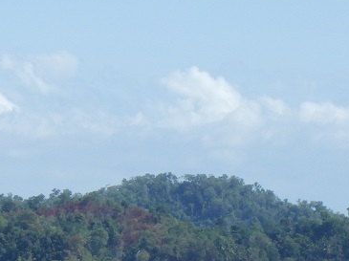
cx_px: 31
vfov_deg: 5.0
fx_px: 2991
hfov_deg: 6.7
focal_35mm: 297
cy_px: 231
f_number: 6
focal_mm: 16.7
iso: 125
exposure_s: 1/500
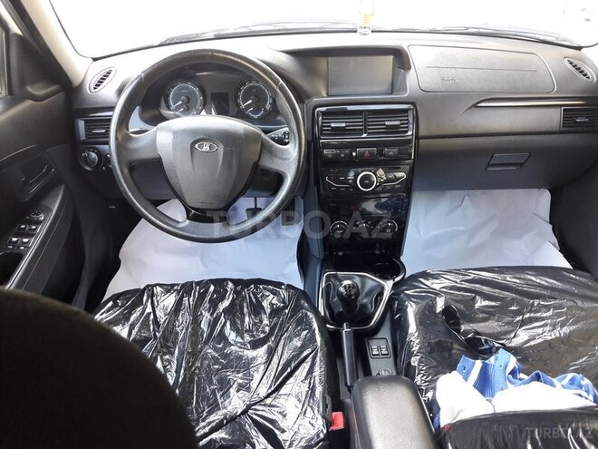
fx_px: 484
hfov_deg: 63.4
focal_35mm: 28
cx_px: 299
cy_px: 224
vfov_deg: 49.7
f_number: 1.9
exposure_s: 1/33
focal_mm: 3.7
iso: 160
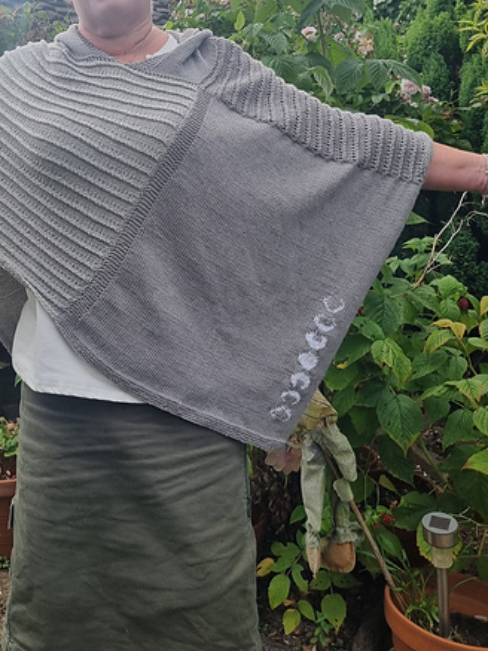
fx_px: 715
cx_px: 159
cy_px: 236
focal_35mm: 38
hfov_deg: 37.2
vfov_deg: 48.4
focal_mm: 5.4
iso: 50
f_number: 1.8
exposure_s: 1/1116
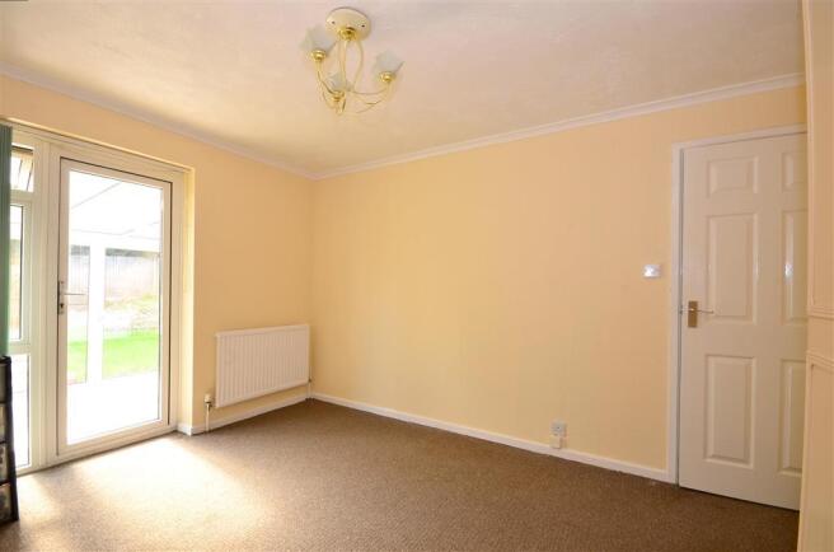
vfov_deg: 77.0
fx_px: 347
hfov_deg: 100.5
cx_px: 417
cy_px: 276
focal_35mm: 15
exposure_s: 1/4
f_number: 11
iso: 200
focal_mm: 10
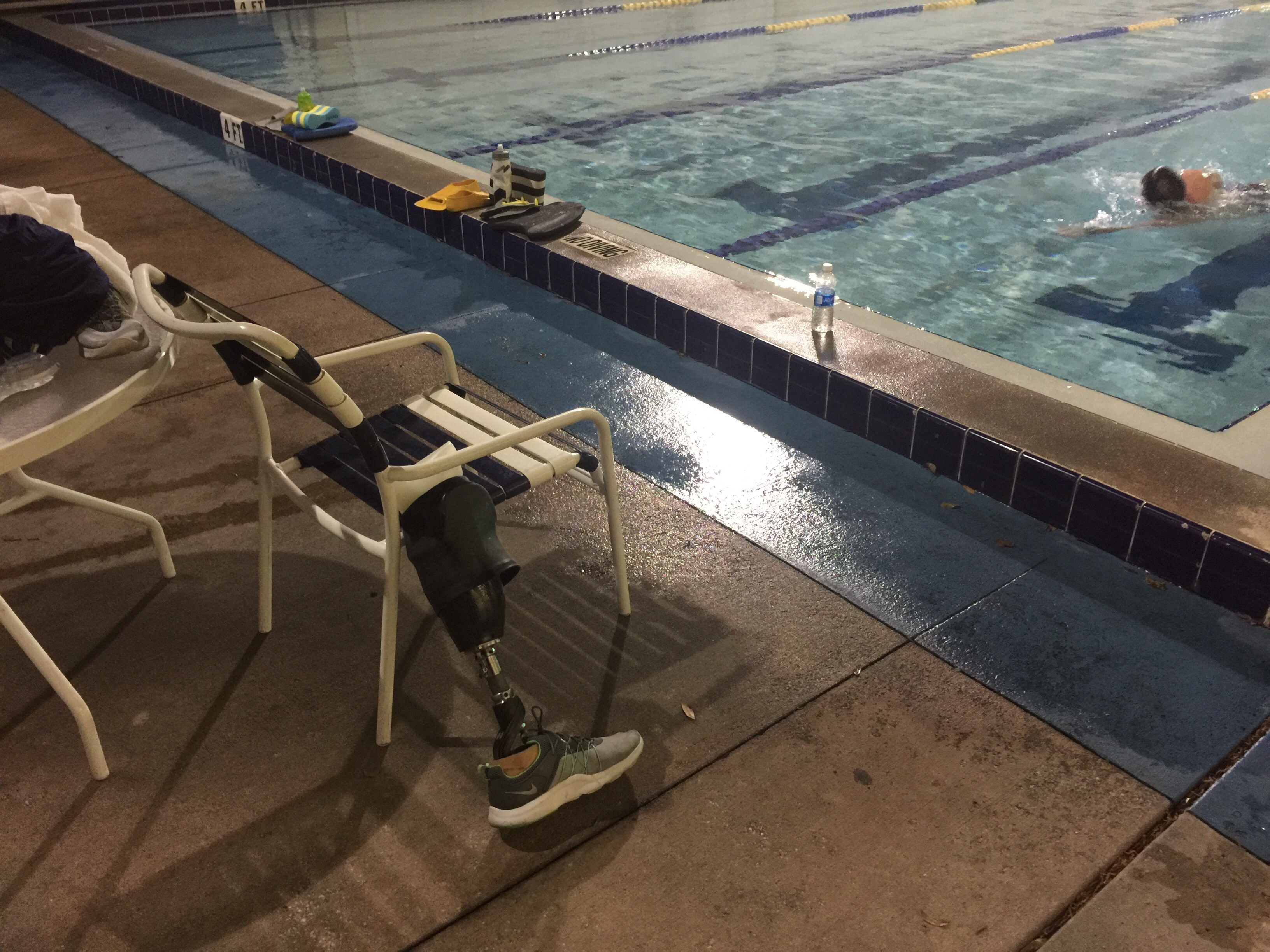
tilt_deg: -29.8
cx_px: 635
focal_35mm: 29
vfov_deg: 48.2
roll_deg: +1.5
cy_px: 476
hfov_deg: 61.7
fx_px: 1064
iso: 80
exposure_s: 1/4
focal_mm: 4.15
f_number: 2.2
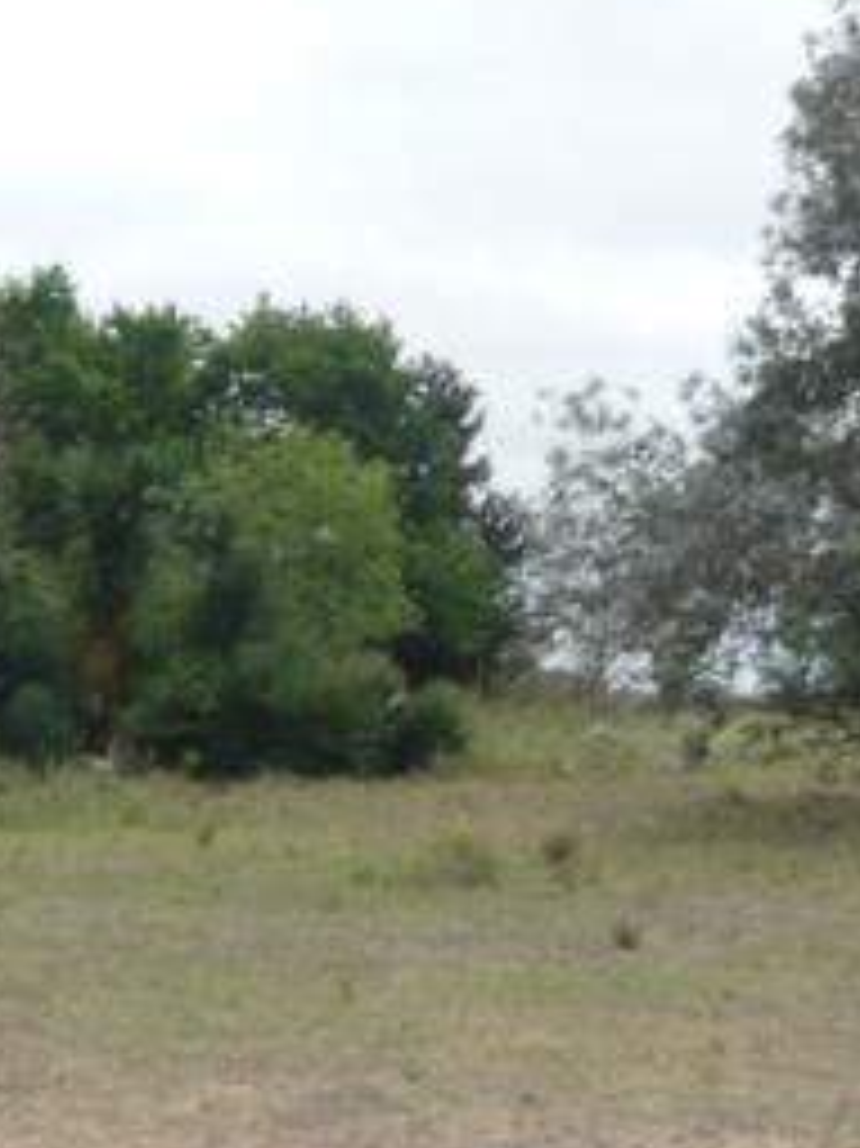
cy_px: 549
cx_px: 617
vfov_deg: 24.7
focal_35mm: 79
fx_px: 2619
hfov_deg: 18.6
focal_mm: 4.9
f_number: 8
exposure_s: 1/125
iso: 100
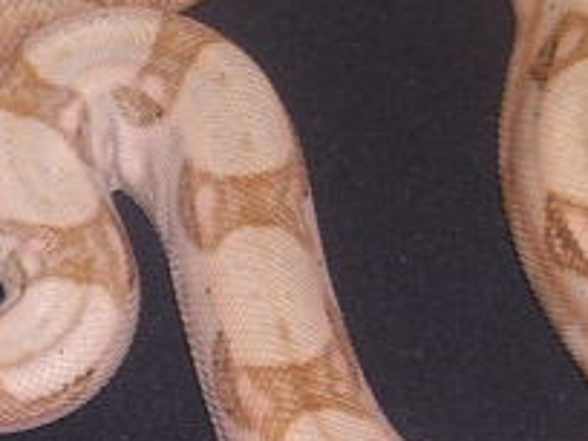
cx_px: 86
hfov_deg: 9.4
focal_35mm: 210
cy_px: 182
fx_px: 3567
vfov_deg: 7.1
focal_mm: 10.2
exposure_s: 1/60.1
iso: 100
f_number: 3.6
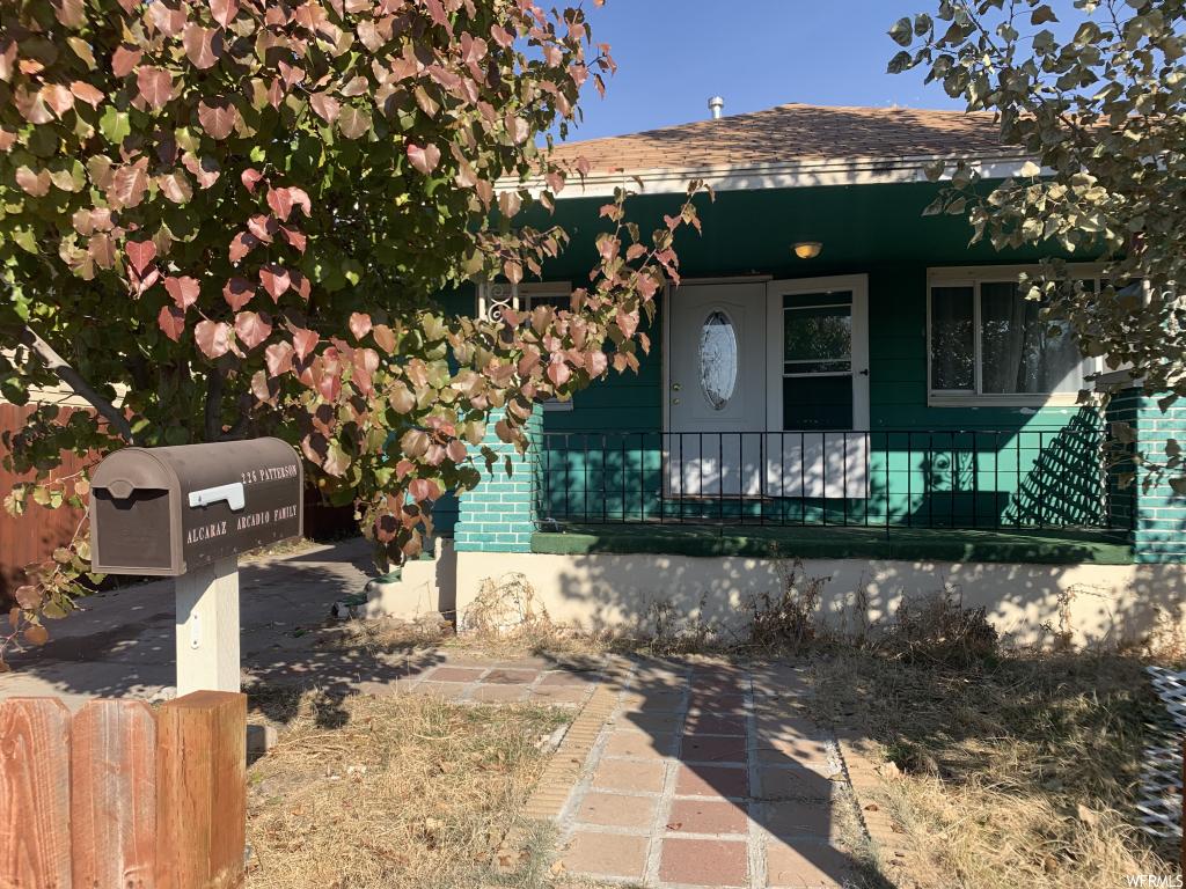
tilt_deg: +2.1
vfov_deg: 53.1
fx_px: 891
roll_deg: -0.4
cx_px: 593
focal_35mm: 26
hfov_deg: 67.3
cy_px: 444
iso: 25
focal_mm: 4.25
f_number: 1.8
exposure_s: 1/1088
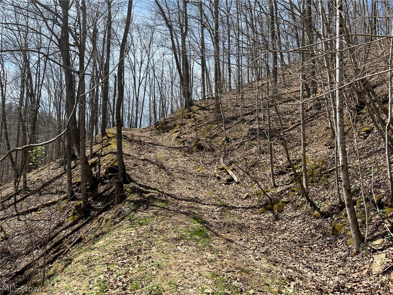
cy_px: 148
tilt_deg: +7.1
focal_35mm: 26
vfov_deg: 53.1
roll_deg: -4.0
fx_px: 295
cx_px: 196
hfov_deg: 67.3
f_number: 1.5
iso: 50
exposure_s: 1/2165
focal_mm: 5.7
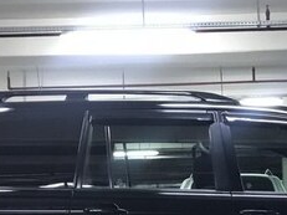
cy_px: 236
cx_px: 244
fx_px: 663
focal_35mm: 80
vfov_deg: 17.8
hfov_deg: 23.9
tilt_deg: -1.1
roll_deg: +1.9
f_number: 1.8
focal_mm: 3.99
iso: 100
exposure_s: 1/13
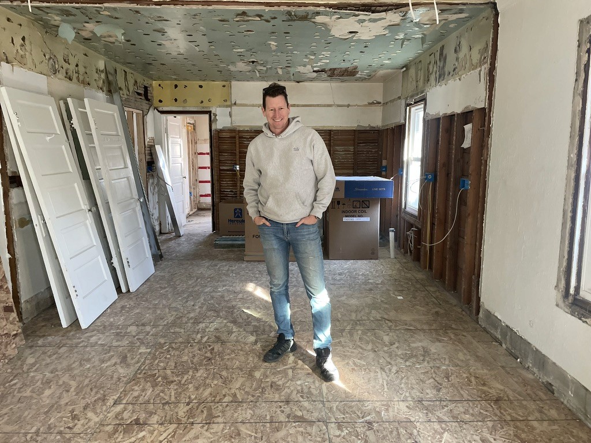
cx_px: 296
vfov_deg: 53.1
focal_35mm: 26
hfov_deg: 67.3
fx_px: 444
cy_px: 222
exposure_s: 1/60
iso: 400
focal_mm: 4.2
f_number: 1.6
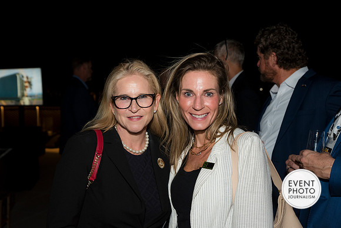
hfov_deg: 39.6
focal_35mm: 50
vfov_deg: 27.0
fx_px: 474
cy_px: 114
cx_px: 170
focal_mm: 50
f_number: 5.6
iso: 1250
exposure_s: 1/125
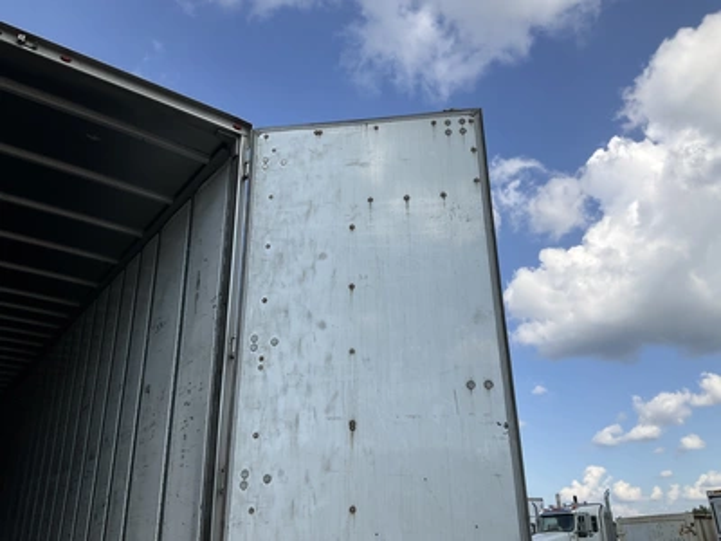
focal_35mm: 29
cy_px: 270
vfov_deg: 48.2
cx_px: 360
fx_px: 604
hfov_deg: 61.7
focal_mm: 3
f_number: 1.8
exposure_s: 1/2141
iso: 25
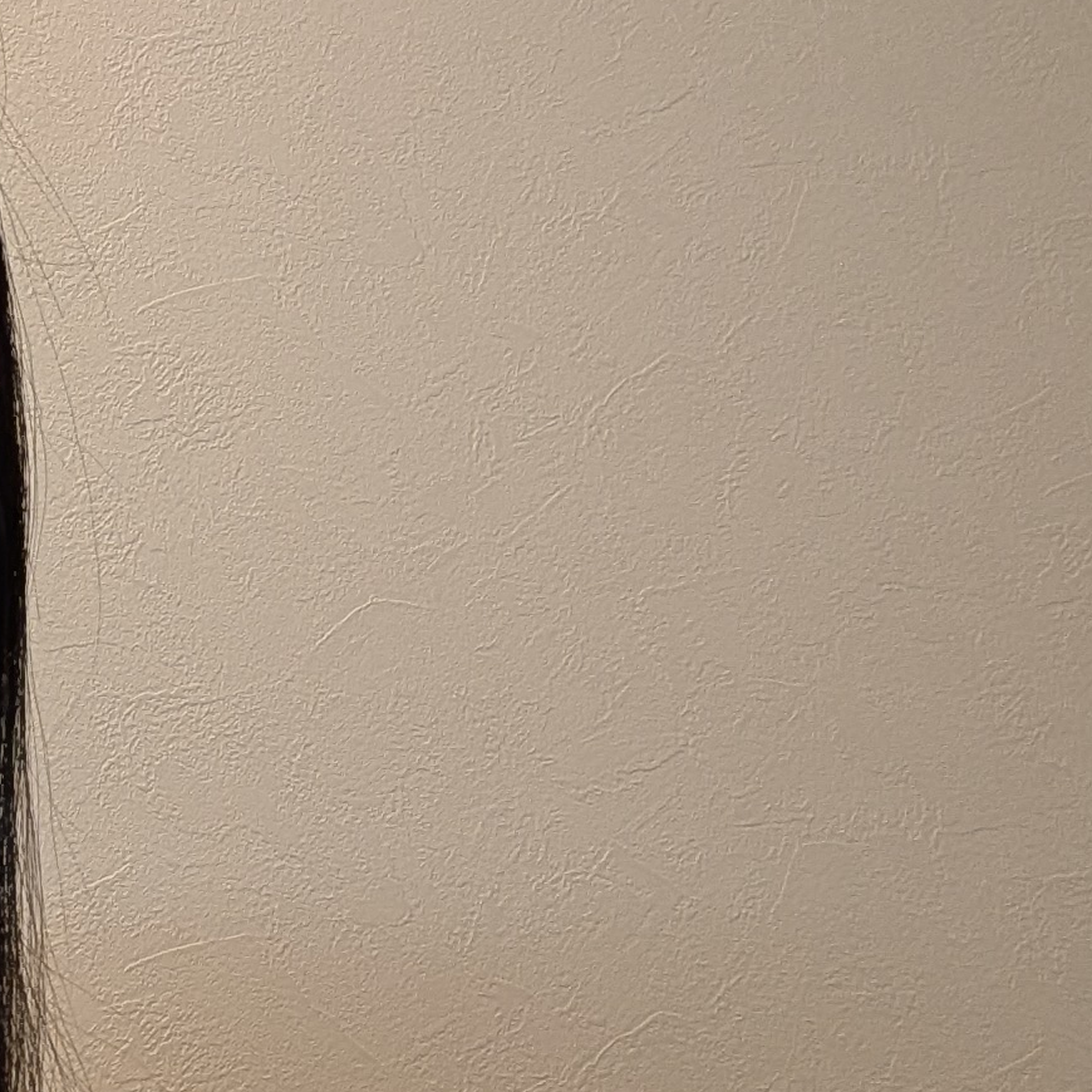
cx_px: -511
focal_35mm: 86
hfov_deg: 18.1
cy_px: 566
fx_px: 3069
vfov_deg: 20.2
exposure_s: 1/15
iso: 61
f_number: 2.2
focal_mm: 2.74
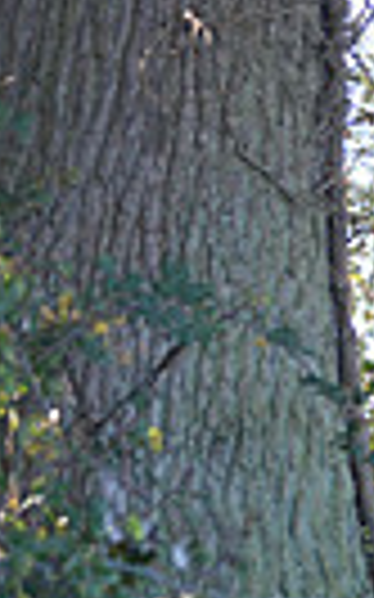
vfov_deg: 6.7
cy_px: 567
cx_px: 1235
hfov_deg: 4.0
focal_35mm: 311
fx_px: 5077
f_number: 2.8
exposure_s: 1/1000
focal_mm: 70
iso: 1000
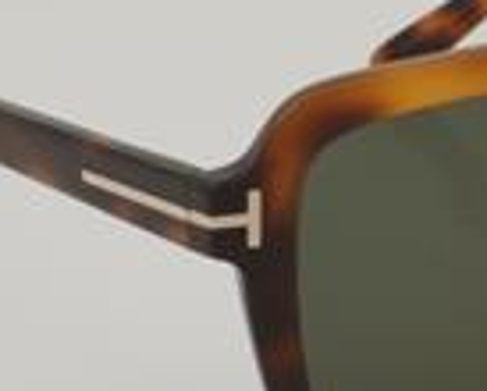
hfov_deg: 9.3
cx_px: 480
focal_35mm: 205
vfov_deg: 7.6
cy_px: 227
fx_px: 2959
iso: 100
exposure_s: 1/3
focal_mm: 50
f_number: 32
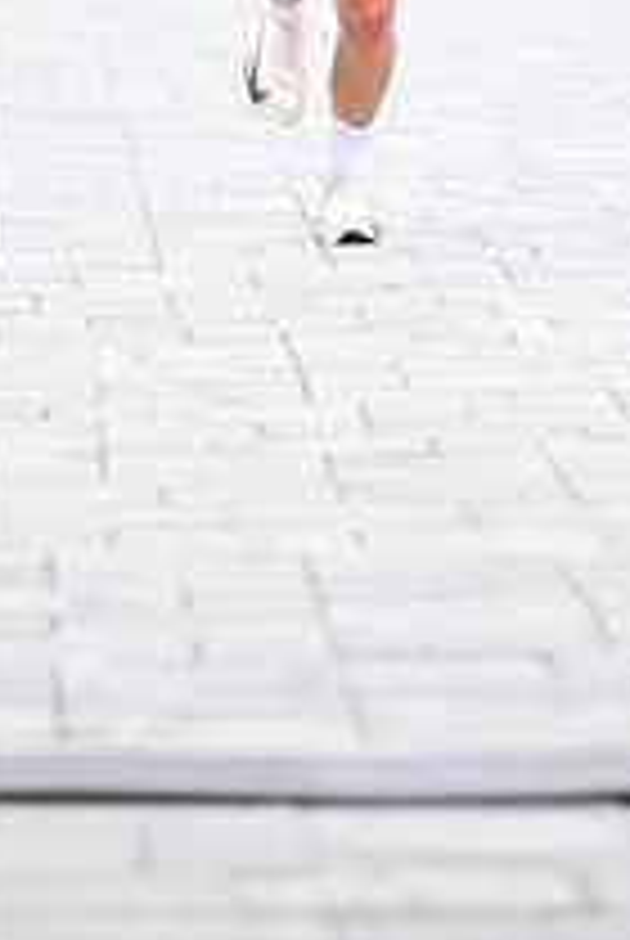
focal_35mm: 381
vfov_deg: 5.4
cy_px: 9
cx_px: 371
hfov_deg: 3.6
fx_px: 9968
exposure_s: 1/1250
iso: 1250
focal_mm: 145
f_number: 2.8
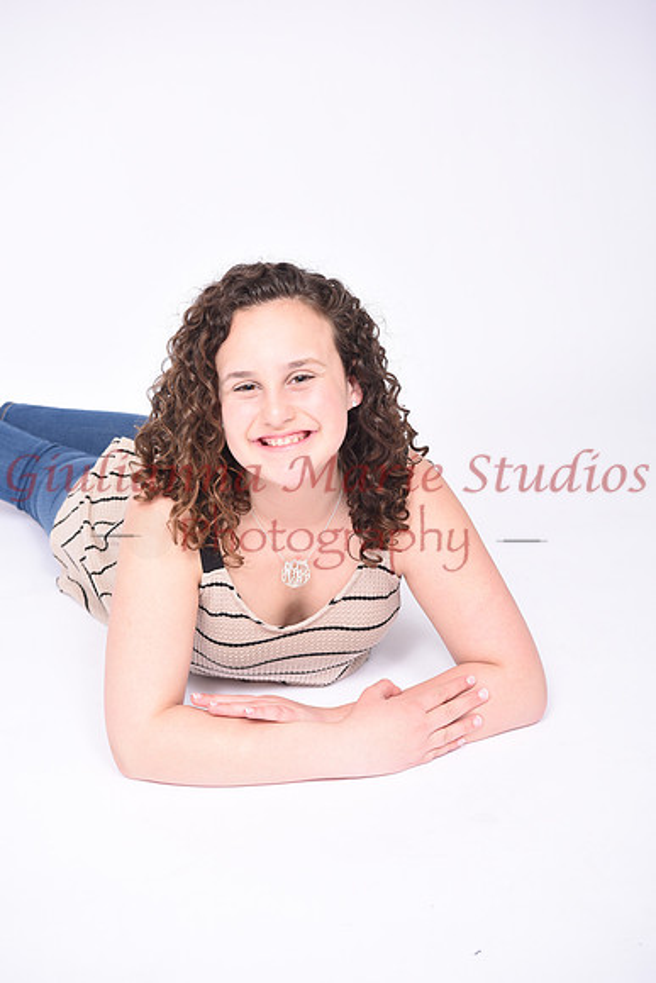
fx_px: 1502
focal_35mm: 55
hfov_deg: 24.6
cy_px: 492
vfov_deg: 36.2
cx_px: 328
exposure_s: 1/160
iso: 160
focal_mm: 55
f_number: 7.1
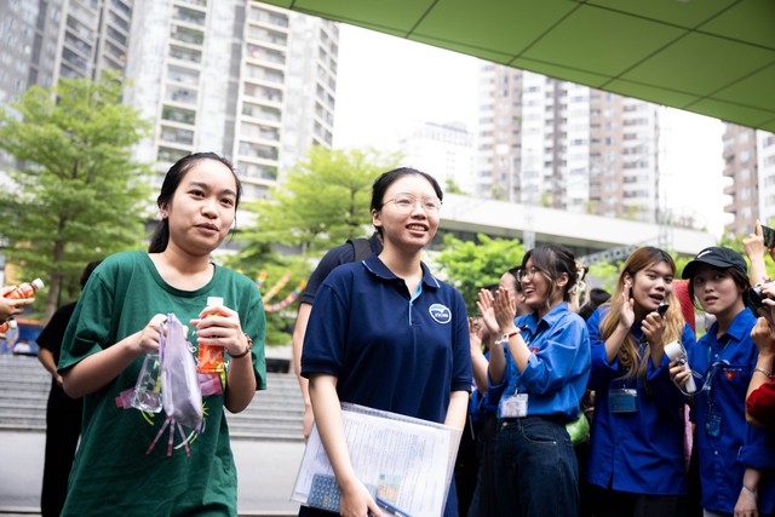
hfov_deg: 53.1
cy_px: 258
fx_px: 775
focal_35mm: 36
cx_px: 388
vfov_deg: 36.9
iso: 1000
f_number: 3.2
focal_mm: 36
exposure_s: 1/320
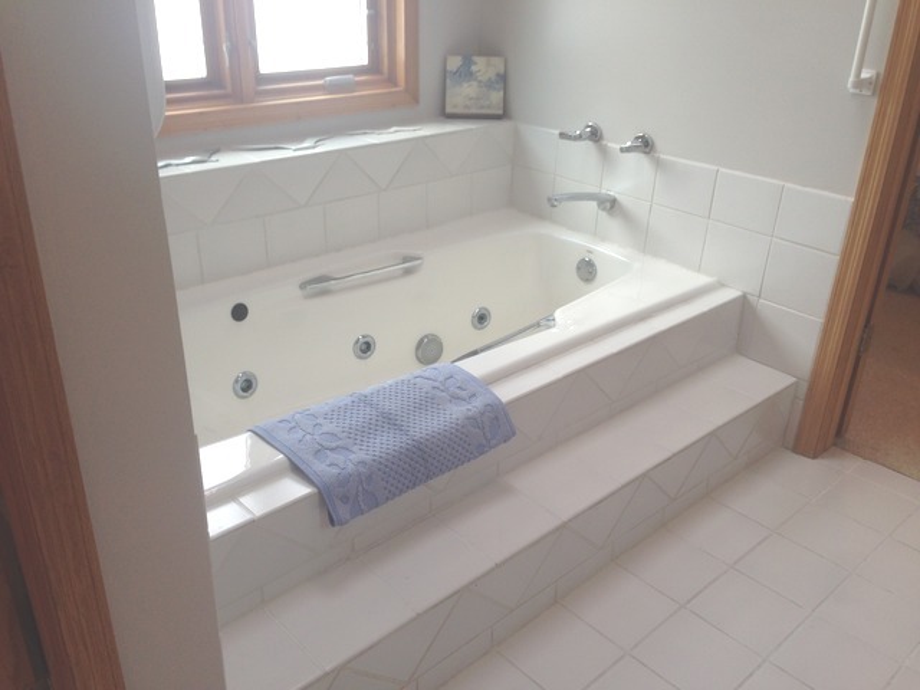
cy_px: 345
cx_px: 460
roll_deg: -0.7
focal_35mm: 33
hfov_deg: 55.4
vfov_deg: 42.9
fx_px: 877
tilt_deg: -25.0
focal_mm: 4.12
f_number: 2.4
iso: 50
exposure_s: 1/60
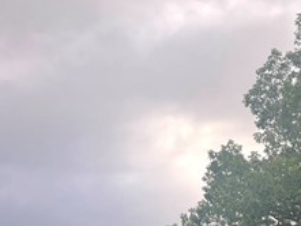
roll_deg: +1.9
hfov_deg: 14.0
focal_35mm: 116
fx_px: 1009
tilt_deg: +5.9
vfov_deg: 11.8
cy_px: 408
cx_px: 622
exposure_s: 1/248
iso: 32
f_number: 1.6
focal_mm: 5.1
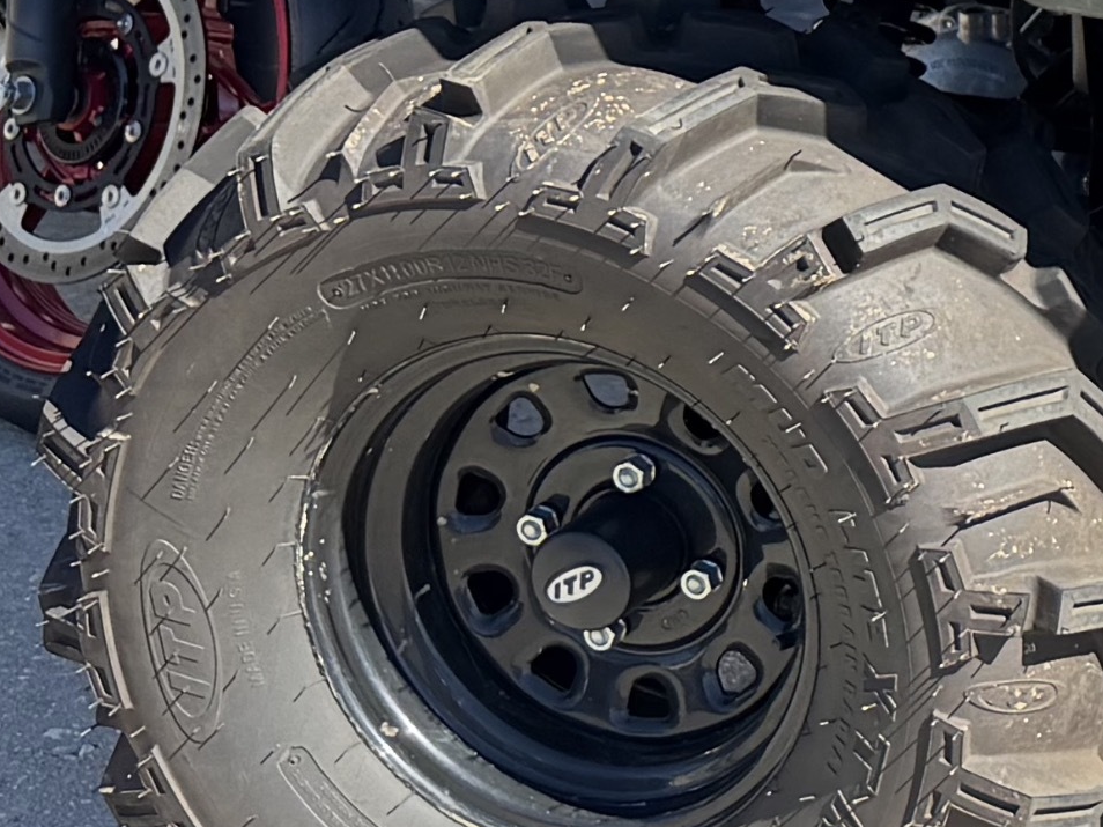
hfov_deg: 13.8
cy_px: -296
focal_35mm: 119
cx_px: 2261
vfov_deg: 12.0
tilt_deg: -9.6
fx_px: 3791
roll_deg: -0.9
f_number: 1.78
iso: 100
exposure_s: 1/1770
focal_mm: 6.76
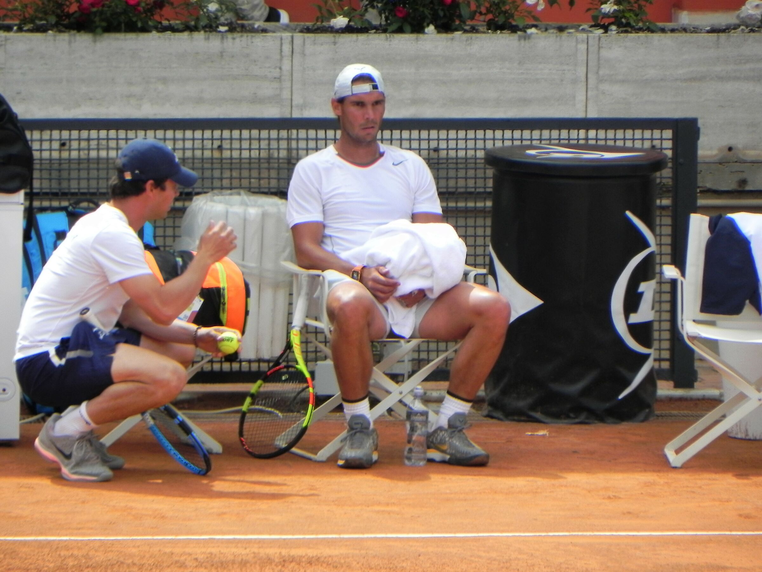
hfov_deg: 2.9
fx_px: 14928
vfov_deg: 2.2
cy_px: 286
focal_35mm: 678
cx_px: 381
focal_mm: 120
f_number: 6.3
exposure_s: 1/344
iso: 160
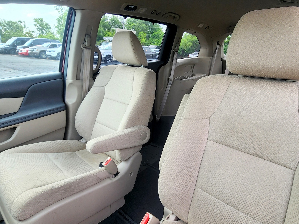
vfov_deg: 74.3
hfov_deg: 90.7
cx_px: 166
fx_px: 147
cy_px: 96
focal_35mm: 17
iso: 64
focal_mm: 2.2
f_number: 2.2
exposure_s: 1/120
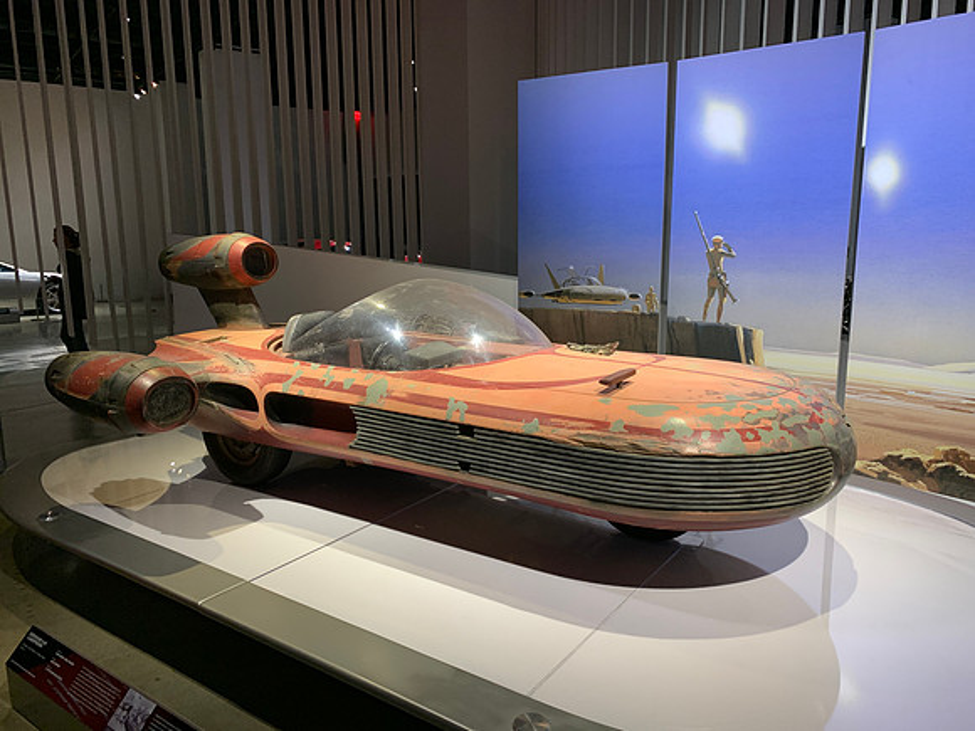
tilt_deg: -11.4
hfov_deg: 67.3
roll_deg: +0.6
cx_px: 488
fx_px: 732
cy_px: 366
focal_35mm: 26
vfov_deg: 53.1
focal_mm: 4.25
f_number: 1.8
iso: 250
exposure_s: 1/59
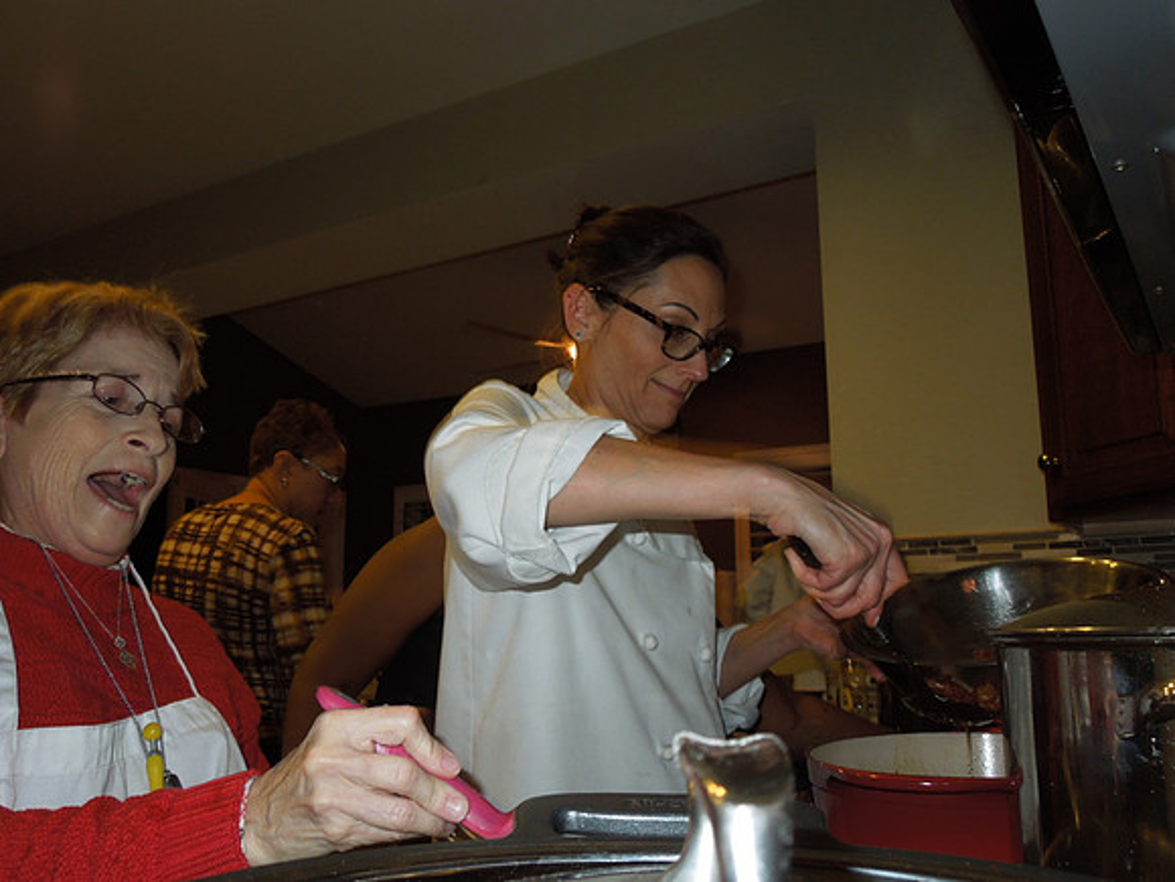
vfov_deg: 45.4
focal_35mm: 31
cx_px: 588
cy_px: 441
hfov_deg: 58.4
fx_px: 1052
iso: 200
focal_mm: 5.6
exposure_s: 1/30
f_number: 3.6
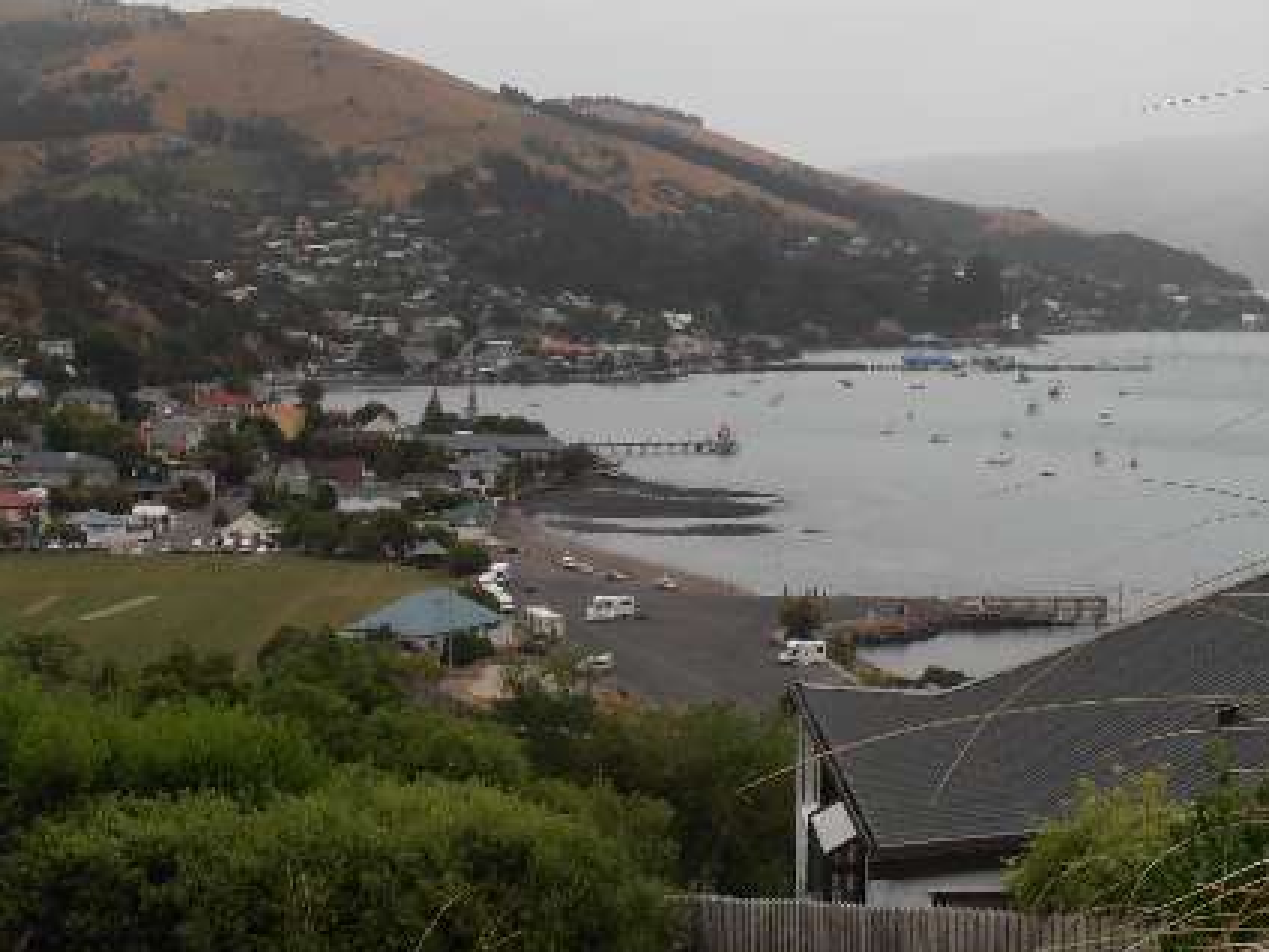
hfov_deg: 23.5
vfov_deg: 17.8
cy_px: 440
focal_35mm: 83
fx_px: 3043
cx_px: 760
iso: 80
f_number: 4.2
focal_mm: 7.87
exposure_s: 1/400
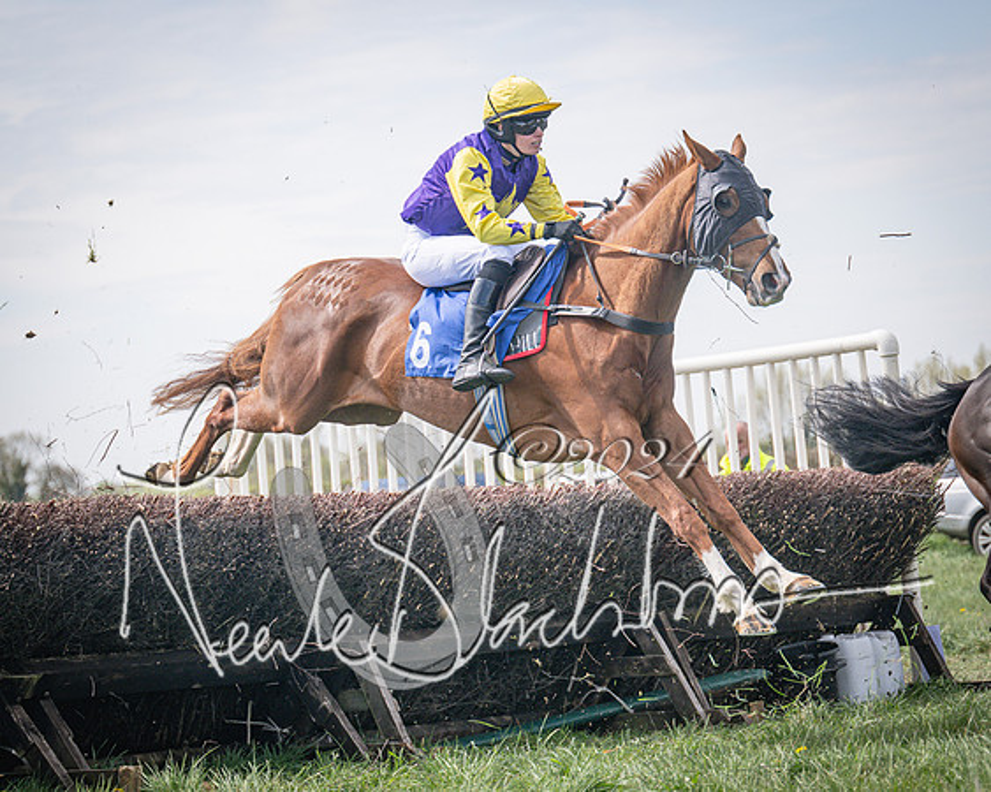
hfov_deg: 12.9
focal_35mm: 149
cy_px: 433
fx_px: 4381
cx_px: 360
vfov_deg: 10.3
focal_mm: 98
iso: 200
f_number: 4
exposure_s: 1/2500
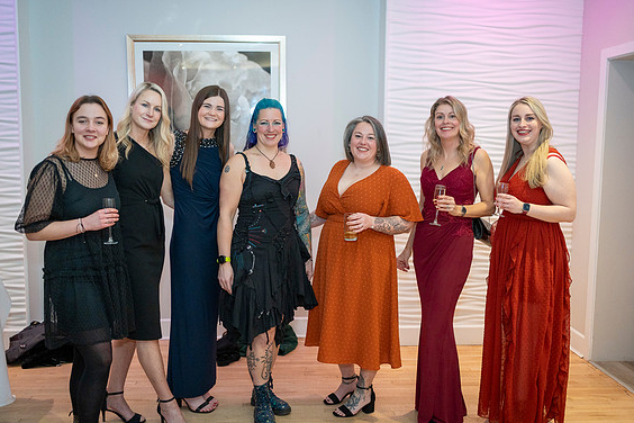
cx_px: 313
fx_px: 634
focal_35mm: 36
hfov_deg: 53.1
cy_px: 215
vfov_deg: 36.9
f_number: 2
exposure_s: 1/80
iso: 1250
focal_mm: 35
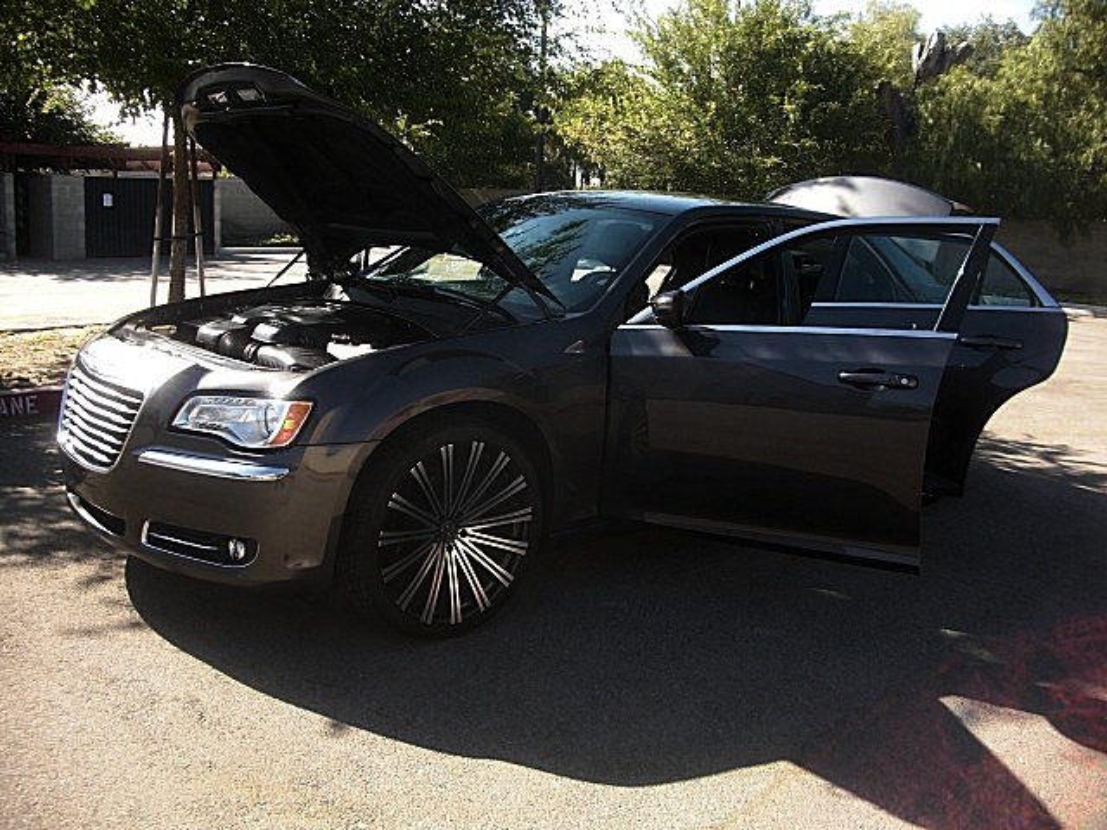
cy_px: 415
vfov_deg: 39.7
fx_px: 1151
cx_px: 554
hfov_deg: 51.4
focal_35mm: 36
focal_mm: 6.3
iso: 50
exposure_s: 1/200
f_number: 2.8
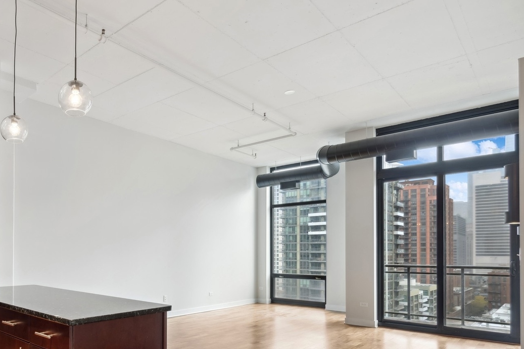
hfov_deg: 66.5
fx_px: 364
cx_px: 124
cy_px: 253
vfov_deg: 49.6
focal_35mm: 25
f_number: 8
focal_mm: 16
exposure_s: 1/10
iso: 320
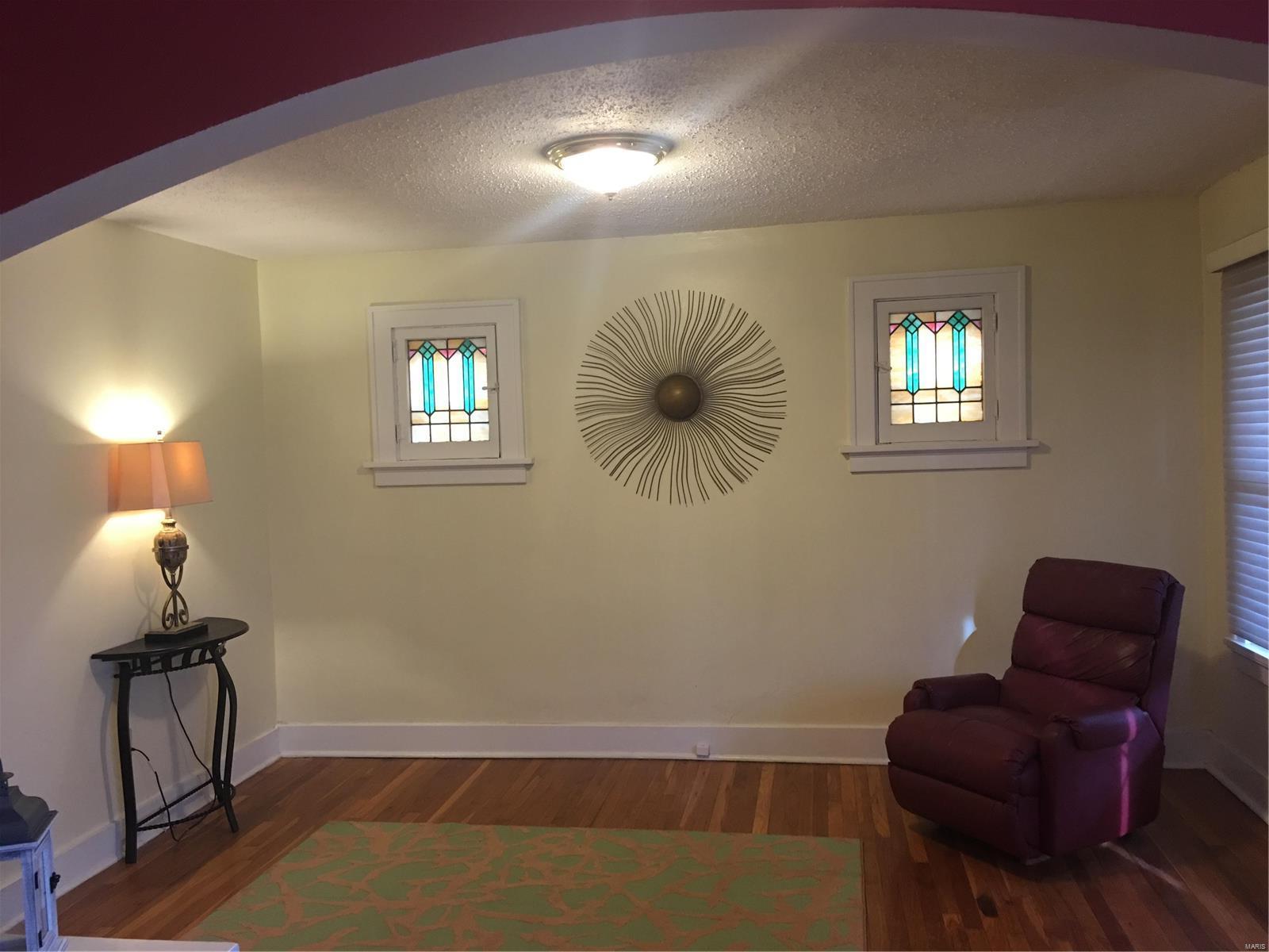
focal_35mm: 29
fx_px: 1063
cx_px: 634
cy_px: 476
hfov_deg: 61.7
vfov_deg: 48.2
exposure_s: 1/15
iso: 80
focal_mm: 4.15
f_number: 2.2
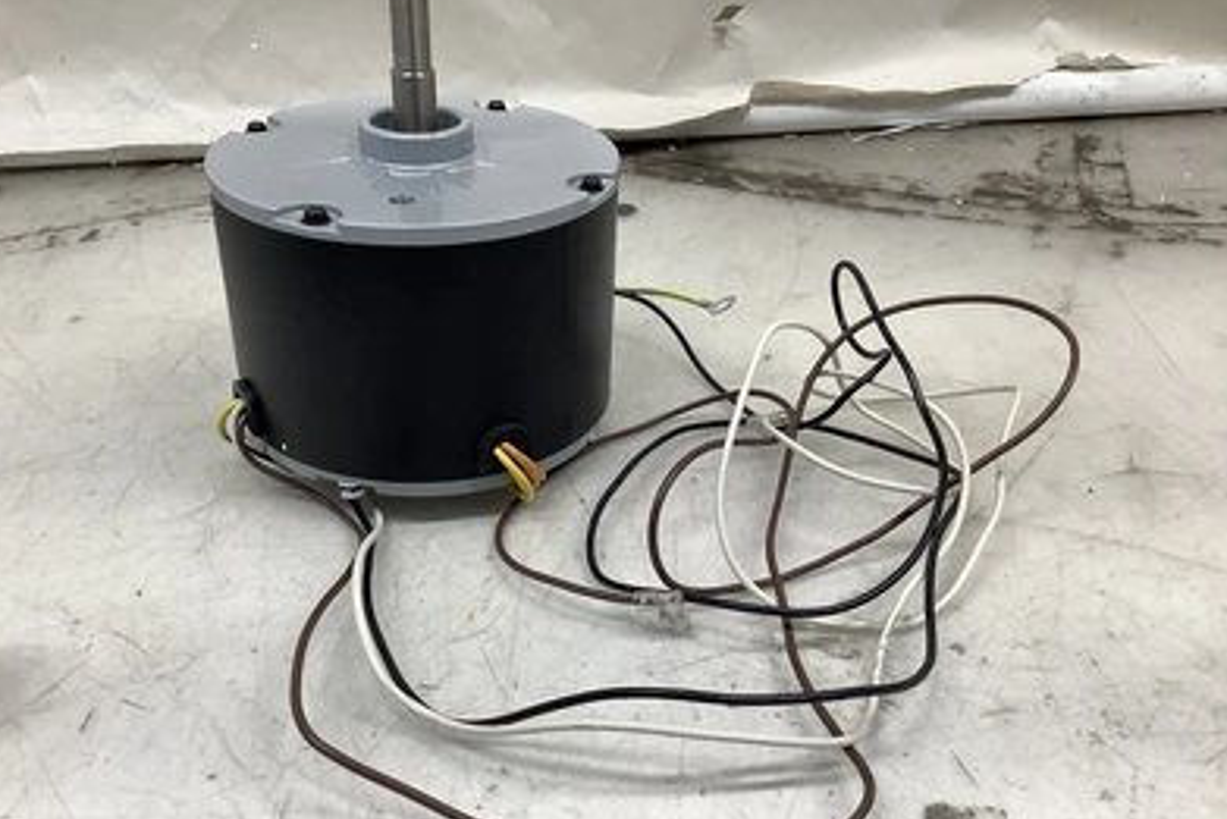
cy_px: 446
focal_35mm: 33
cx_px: 603
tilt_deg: -33.6
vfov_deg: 40.0
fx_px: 1125
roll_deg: +2.1
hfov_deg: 57.2
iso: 50
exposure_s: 1/100
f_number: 2.4
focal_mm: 3.3
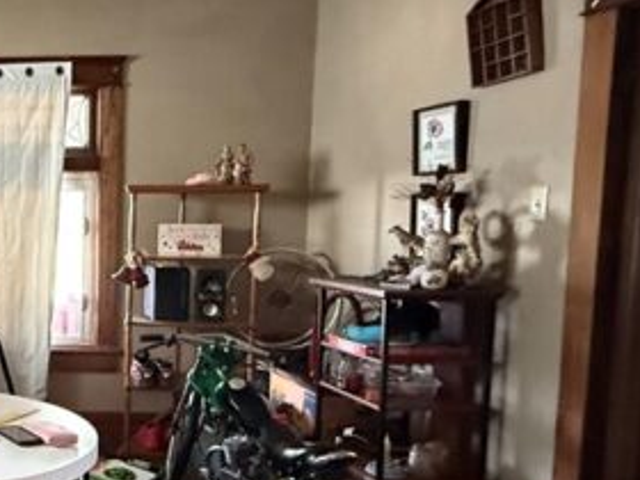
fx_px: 740
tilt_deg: -5.0
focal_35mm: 40
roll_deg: -0.4
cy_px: 281
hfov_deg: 37.1
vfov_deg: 35.9
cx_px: -105
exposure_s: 1/60
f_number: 2.2
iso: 1250
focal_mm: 2.22
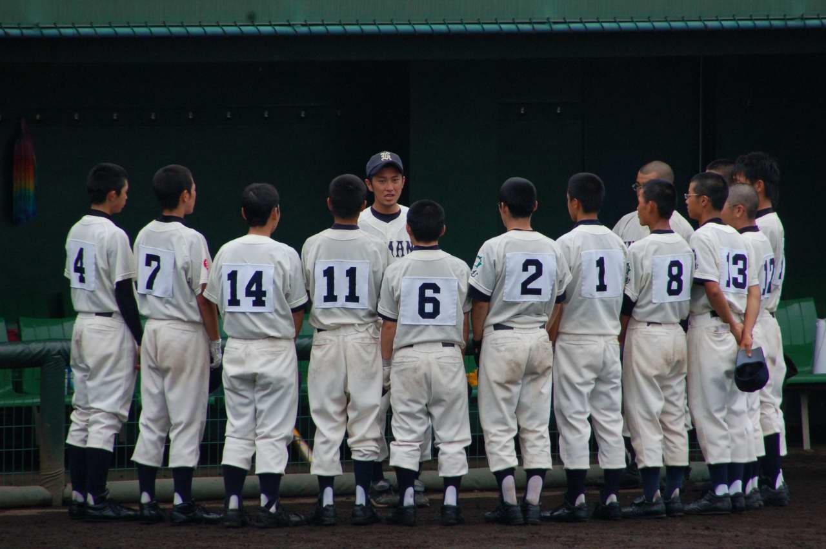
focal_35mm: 450
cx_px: 413
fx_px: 10316
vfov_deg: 3.0
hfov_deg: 4.6
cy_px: 274
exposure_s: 1/500
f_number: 6.3
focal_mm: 300
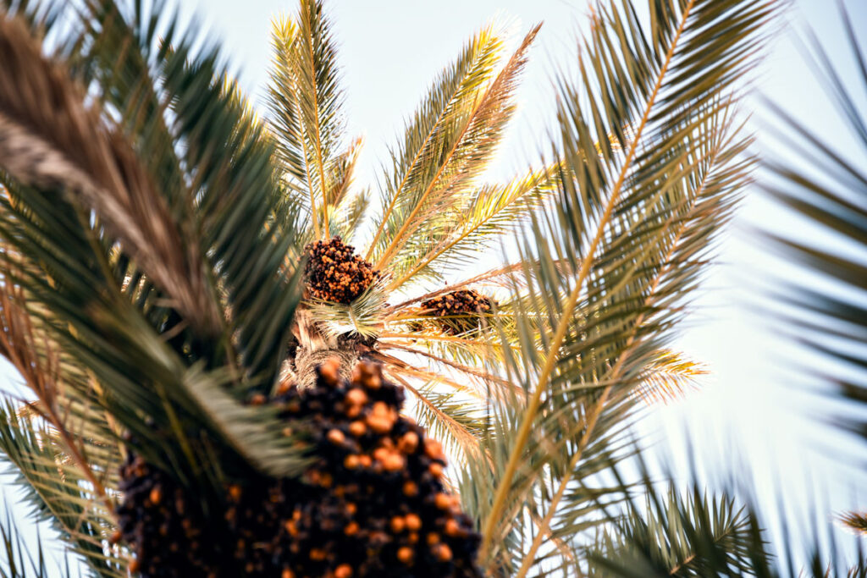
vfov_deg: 19.5
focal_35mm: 70
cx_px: 434
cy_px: 289
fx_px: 1686
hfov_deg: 28.8
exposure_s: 1/125
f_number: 3.5
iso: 100
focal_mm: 70
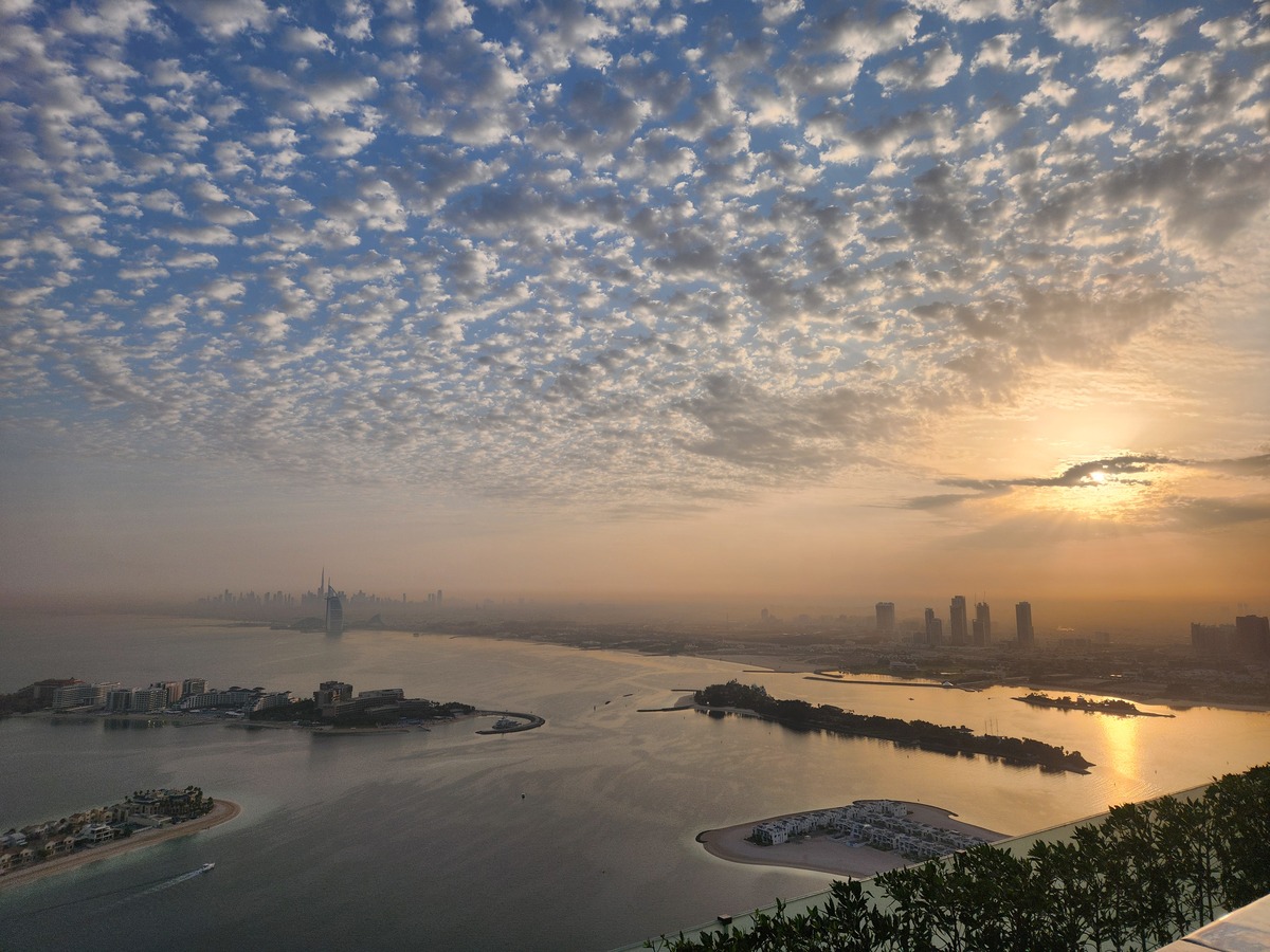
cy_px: 476
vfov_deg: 58.9
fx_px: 844
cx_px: 635
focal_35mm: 23
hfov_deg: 73.9
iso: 20
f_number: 1.8
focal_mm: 5.4
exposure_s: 1/2905
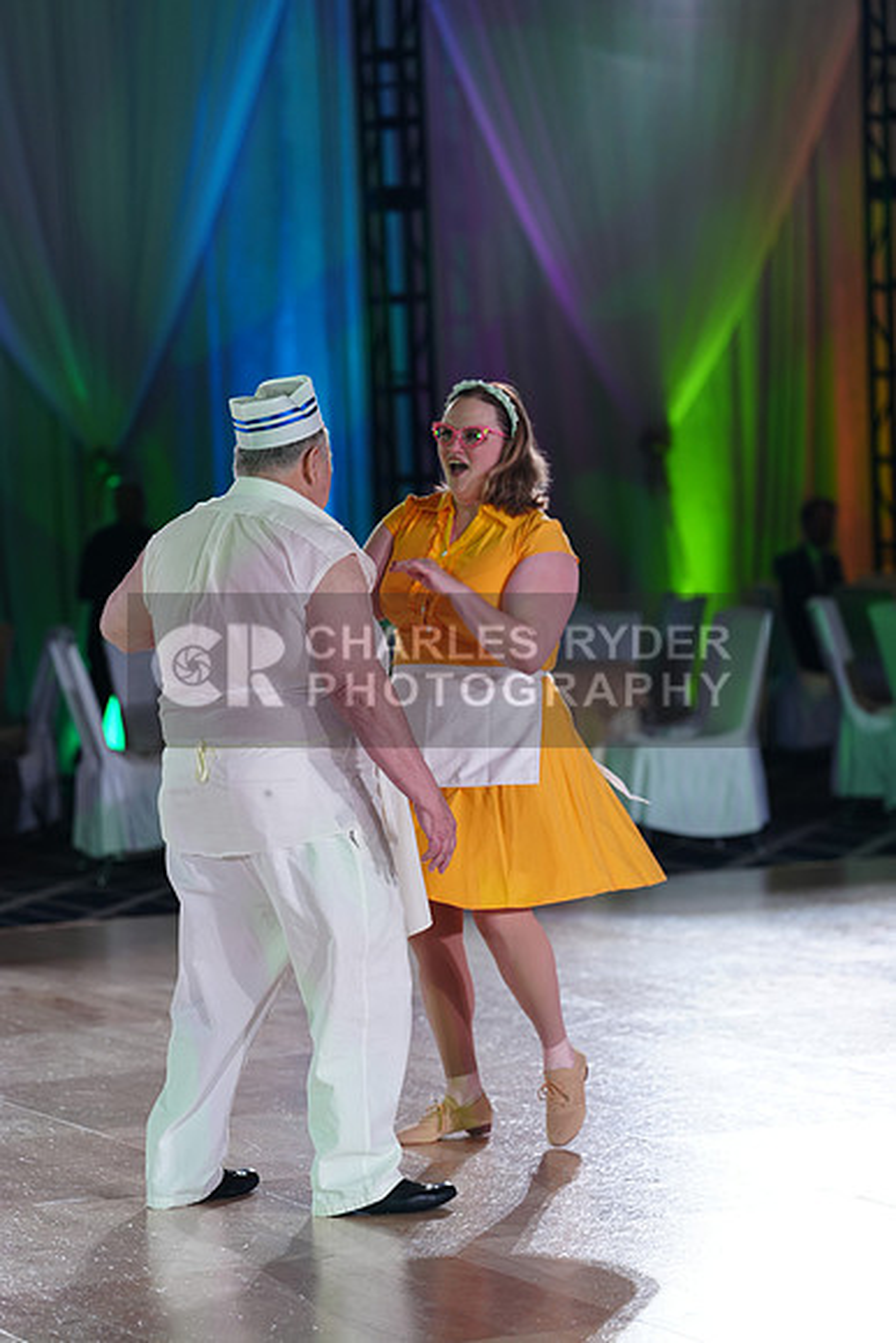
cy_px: 672
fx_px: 4402
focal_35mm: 118
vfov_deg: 17.3
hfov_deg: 11.6
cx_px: 448
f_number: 2.8
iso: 500
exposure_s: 1/250
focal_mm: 118
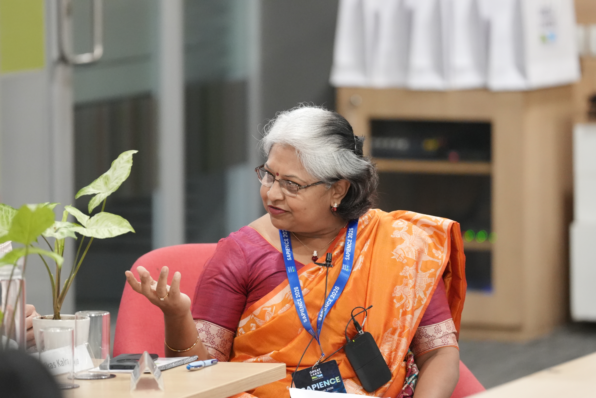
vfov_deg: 4.6
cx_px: 298
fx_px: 4966
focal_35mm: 300
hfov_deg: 6.9
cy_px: 199
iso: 5000
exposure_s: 1/125
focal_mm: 200
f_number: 2.8
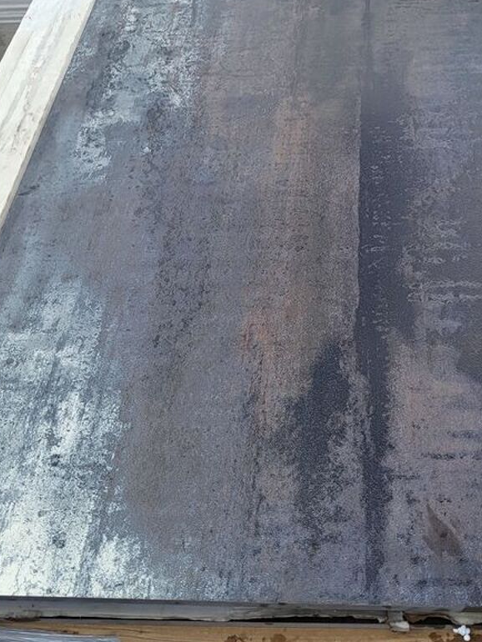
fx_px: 835
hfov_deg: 32.1
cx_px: 298
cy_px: 309
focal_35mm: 45
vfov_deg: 42.1
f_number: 1.8
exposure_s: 1/2099
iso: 50
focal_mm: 4.25
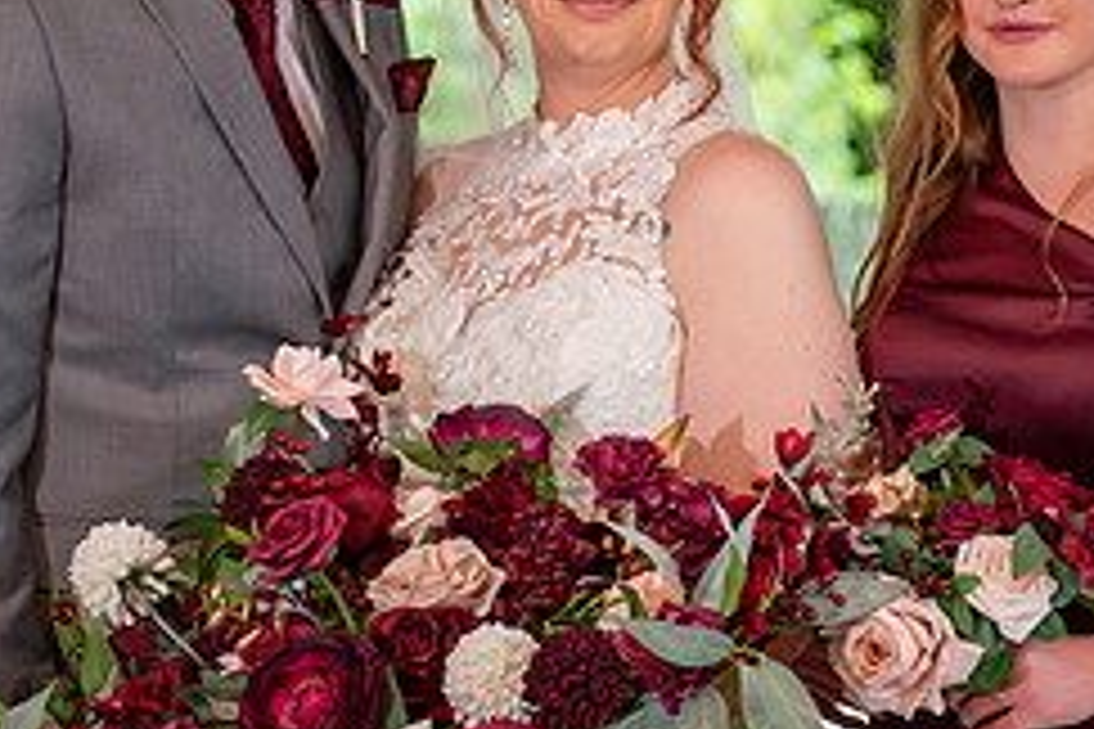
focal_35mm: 199
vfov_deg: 6.9
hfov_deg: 10.3
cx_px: 624
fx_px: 6047
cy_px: 49
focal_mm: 70
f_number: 2.8
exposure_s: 1/640
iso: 800
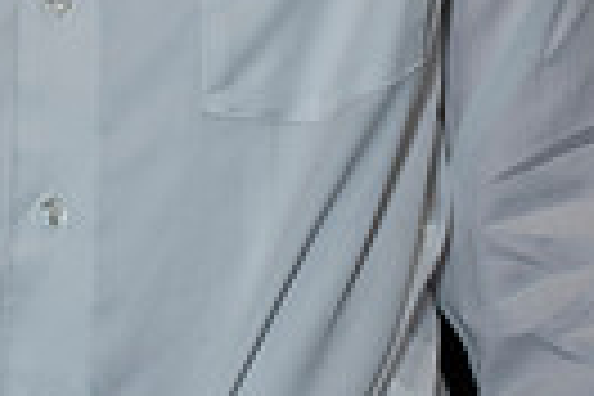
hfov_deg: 8.0
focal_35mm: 255
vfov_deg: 5.2
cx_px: 40
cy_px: -558
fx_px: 4207
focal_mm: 50
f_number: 2.8
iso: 250
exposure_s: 1/400
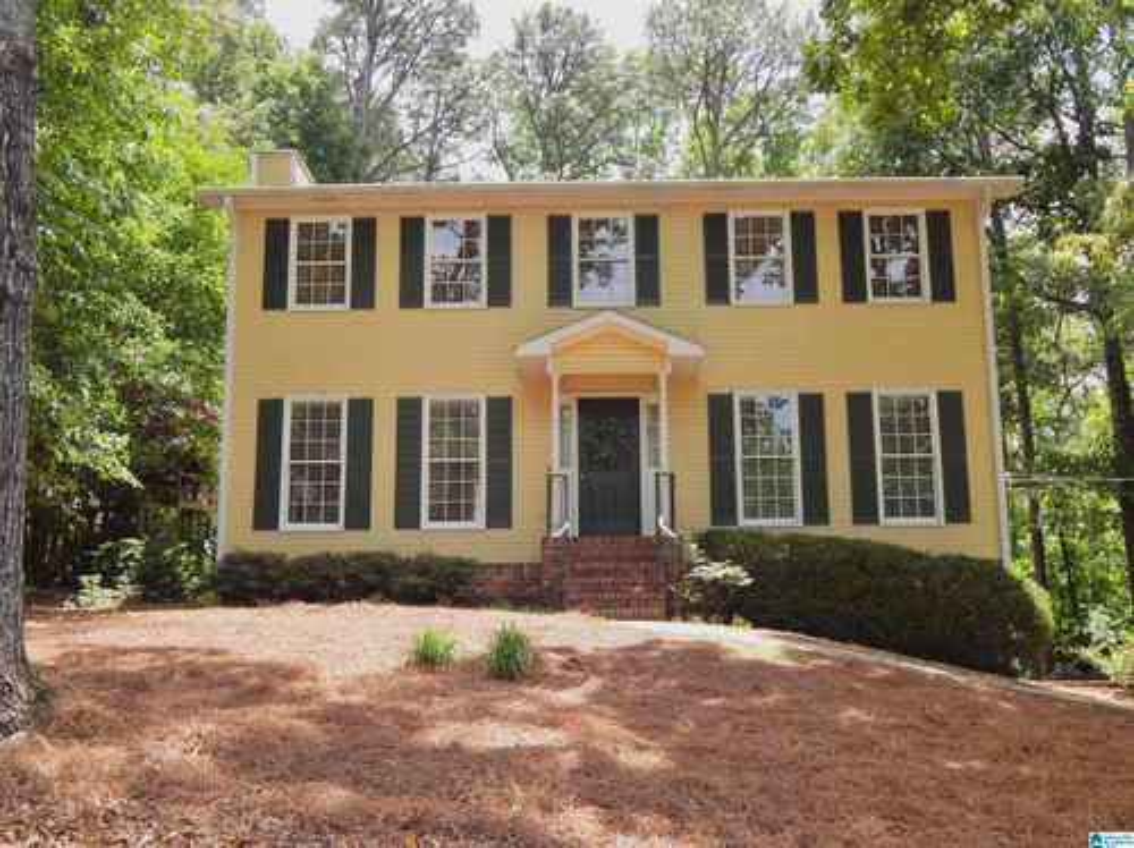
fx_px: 1244
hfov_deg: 49.0
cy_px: 424
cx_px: 567
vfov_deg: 37.7
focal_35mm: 38
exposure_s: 1/400
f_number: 3.4
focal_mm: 6.8
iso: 125
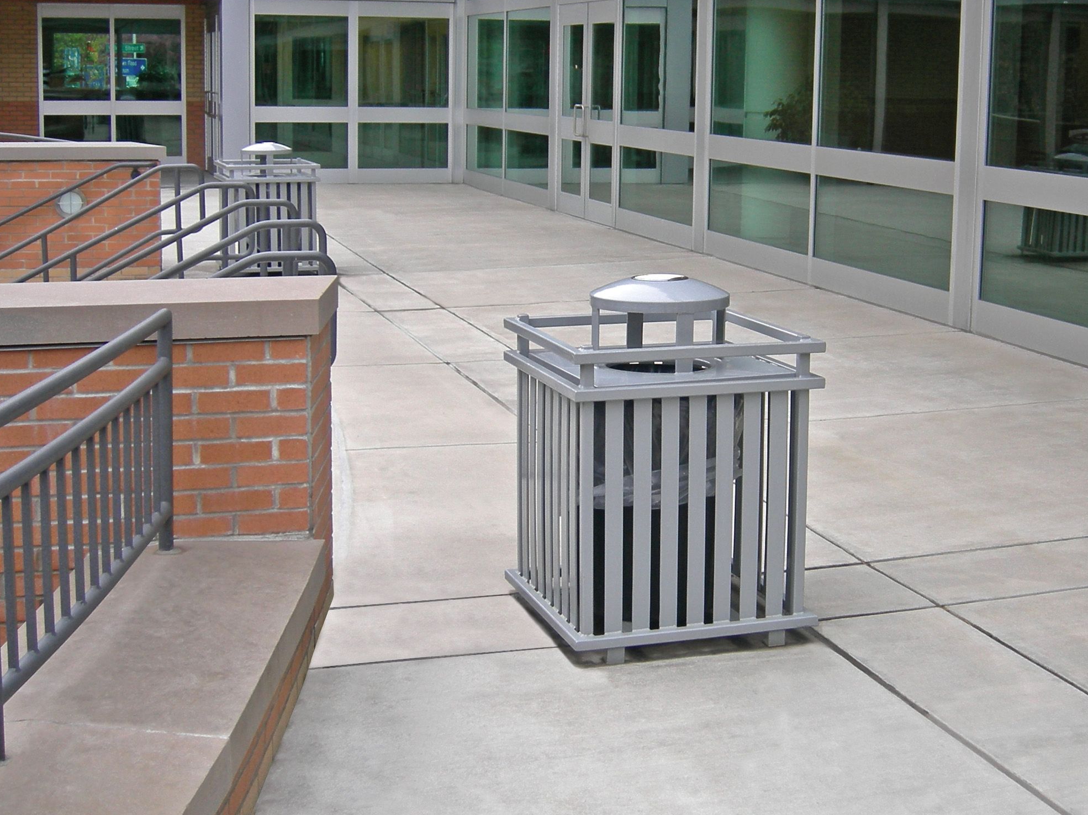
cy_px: 336
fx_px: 1571
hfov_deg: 38.1
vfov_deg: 29.0
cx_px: 632
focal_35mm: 50
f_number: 2.8
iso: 64
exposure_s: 1/56.3
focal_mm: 8
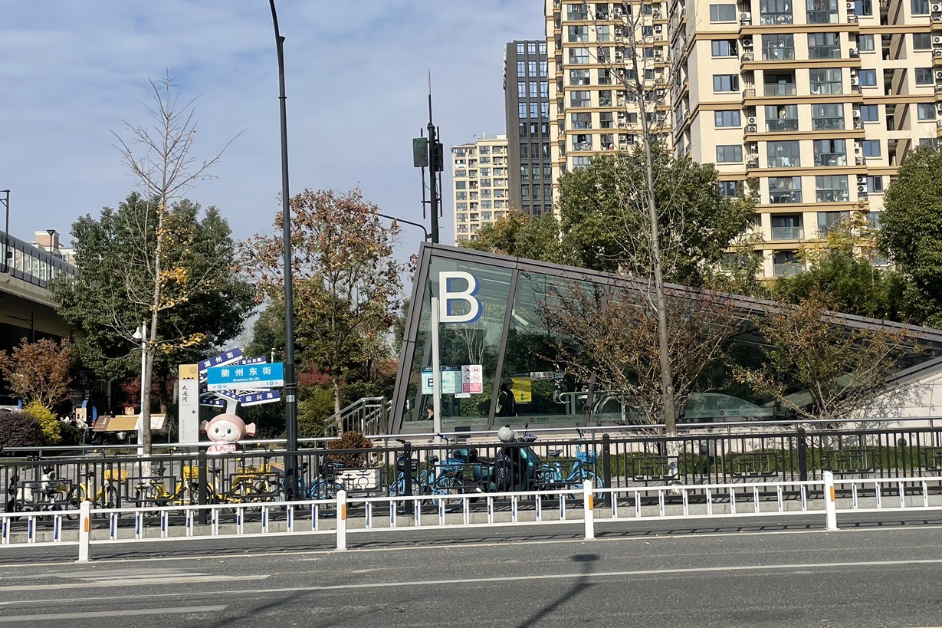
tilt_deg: +3.9
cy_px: 311
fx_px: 1151
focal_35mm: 44
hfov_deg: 44.3
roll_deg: +2.4
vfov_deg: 30.5
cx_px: 553
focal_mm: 4.2
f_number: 1.6
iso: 32
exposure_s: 1/5291
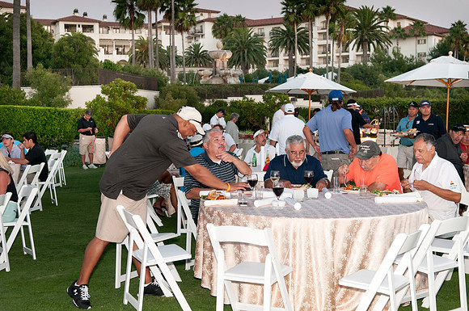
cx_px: 234
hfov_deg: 37.9
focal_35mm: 52
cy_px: 156
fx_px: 683
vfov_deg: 25.7
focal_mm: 35
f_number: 5
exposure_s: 1/60
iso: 640
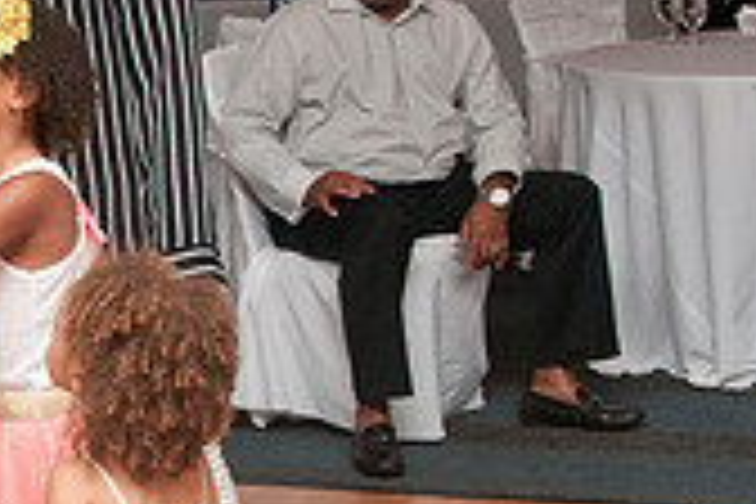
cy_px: 313
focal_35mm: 124
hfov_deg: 16.0
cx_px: -104
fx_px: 2604
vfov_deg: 11.1
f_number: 5.6
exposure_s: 1/125
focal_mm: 24
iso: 800
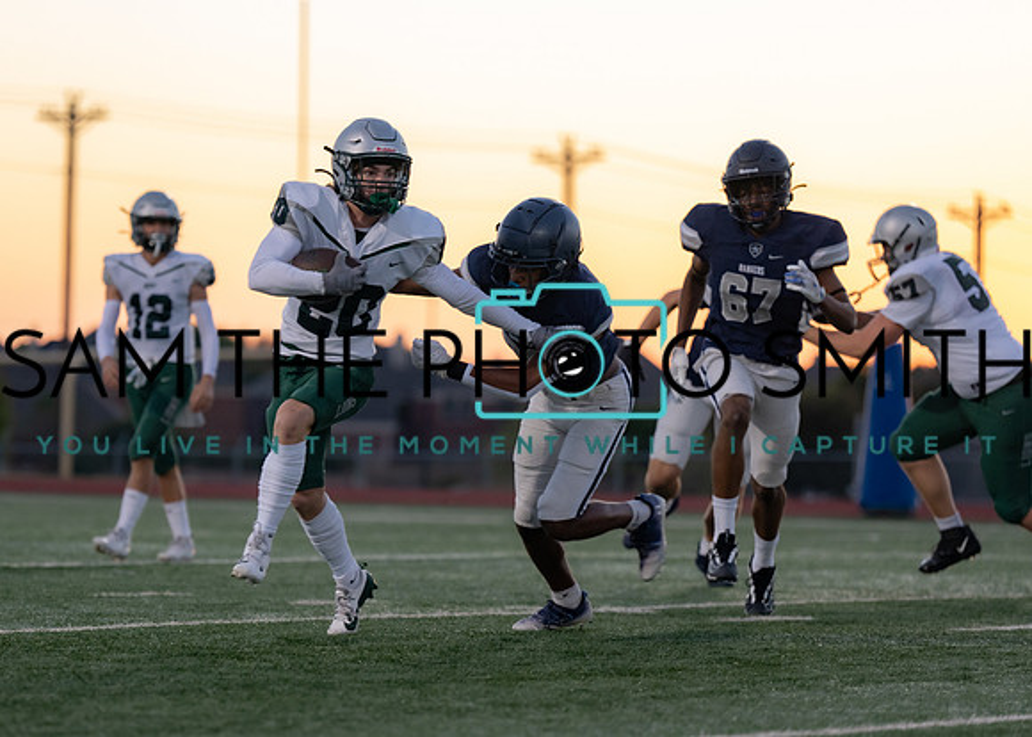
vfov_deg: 7.2
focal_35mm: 199
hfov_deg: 10.1
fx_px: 5820
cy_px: 463
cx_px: 344
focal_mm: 151
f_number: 2.8
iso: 1250
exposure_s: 1/1000
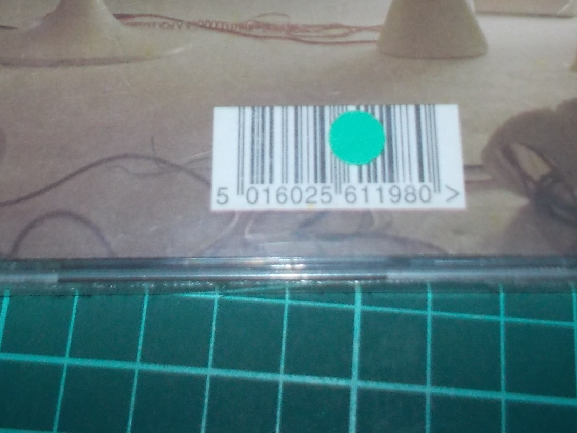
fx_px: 1017
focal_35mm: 61
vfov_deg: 23.0
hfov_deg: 31.7
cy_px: -7
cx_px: 272
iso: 200
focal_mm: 4.1
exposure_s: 1/30
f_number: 3.3
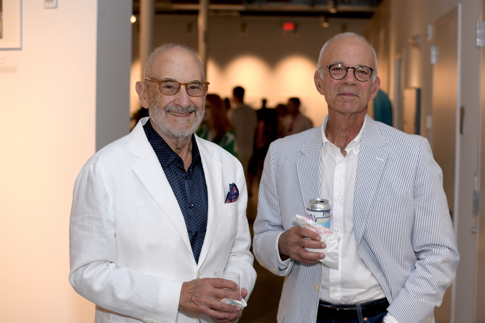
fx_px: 943
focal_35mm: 70
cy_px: 162
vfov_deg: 19.5
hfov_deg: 28.8
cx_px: 242
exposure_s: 1/200
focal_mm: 70
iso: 1600
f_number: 5
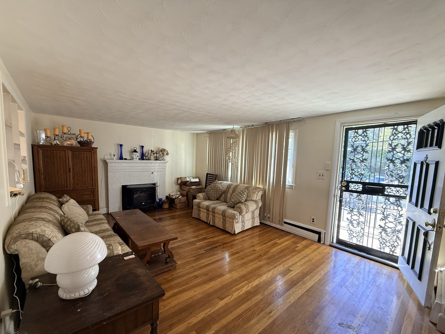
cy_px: 178
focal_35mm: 15
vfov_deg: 81.7
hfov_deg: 98.1
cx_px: 212
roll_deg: -1.8
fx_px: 193
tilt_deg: -5.2
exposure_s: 1/60
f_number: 2.2
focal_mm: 2.22
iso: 250
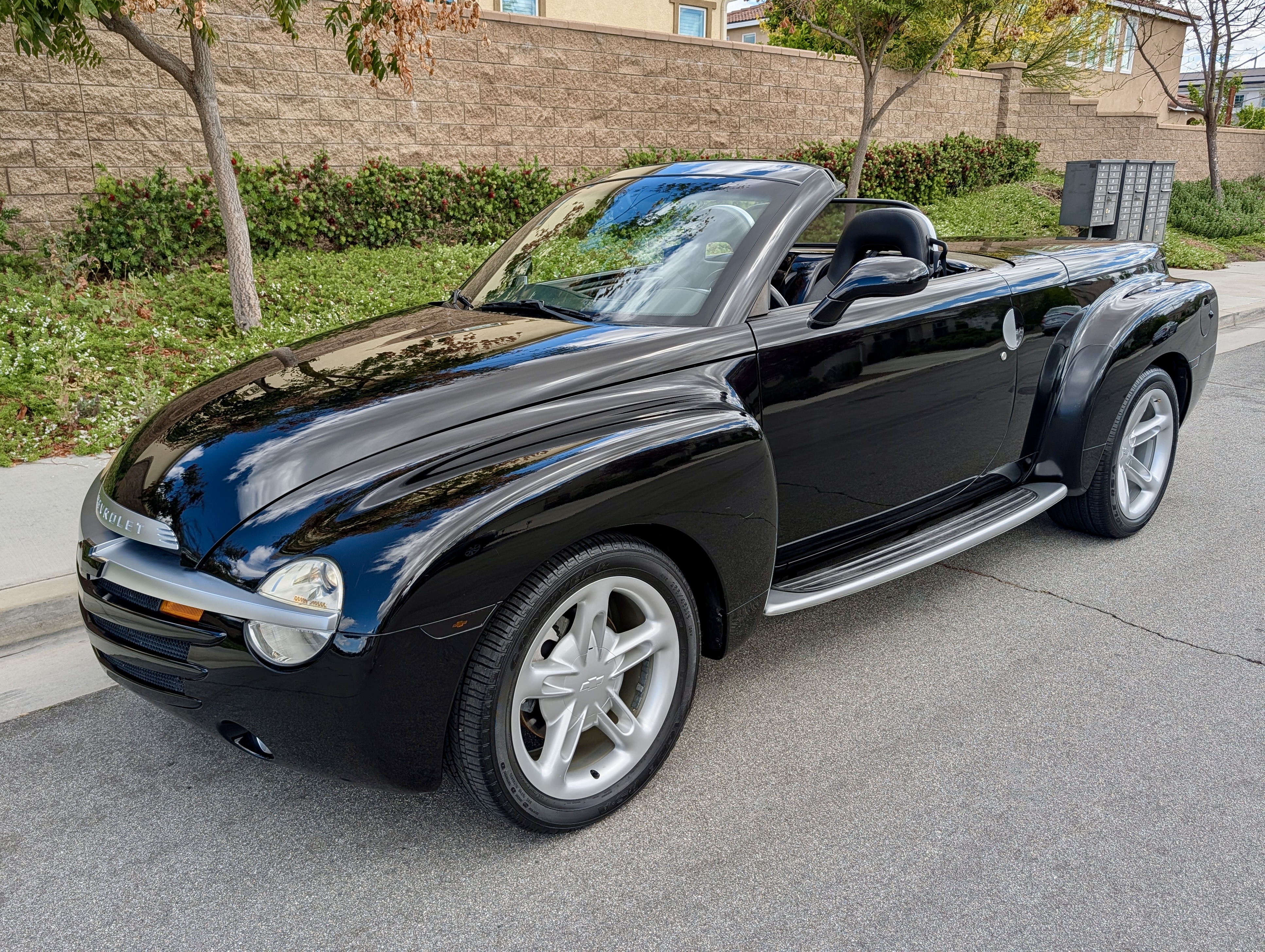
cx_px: 632
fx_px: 878
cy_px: 476
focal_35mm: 24
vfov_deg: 56.9
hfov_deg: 71.5
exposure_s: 1/576
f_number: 1.68
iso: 21
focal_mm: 6.9
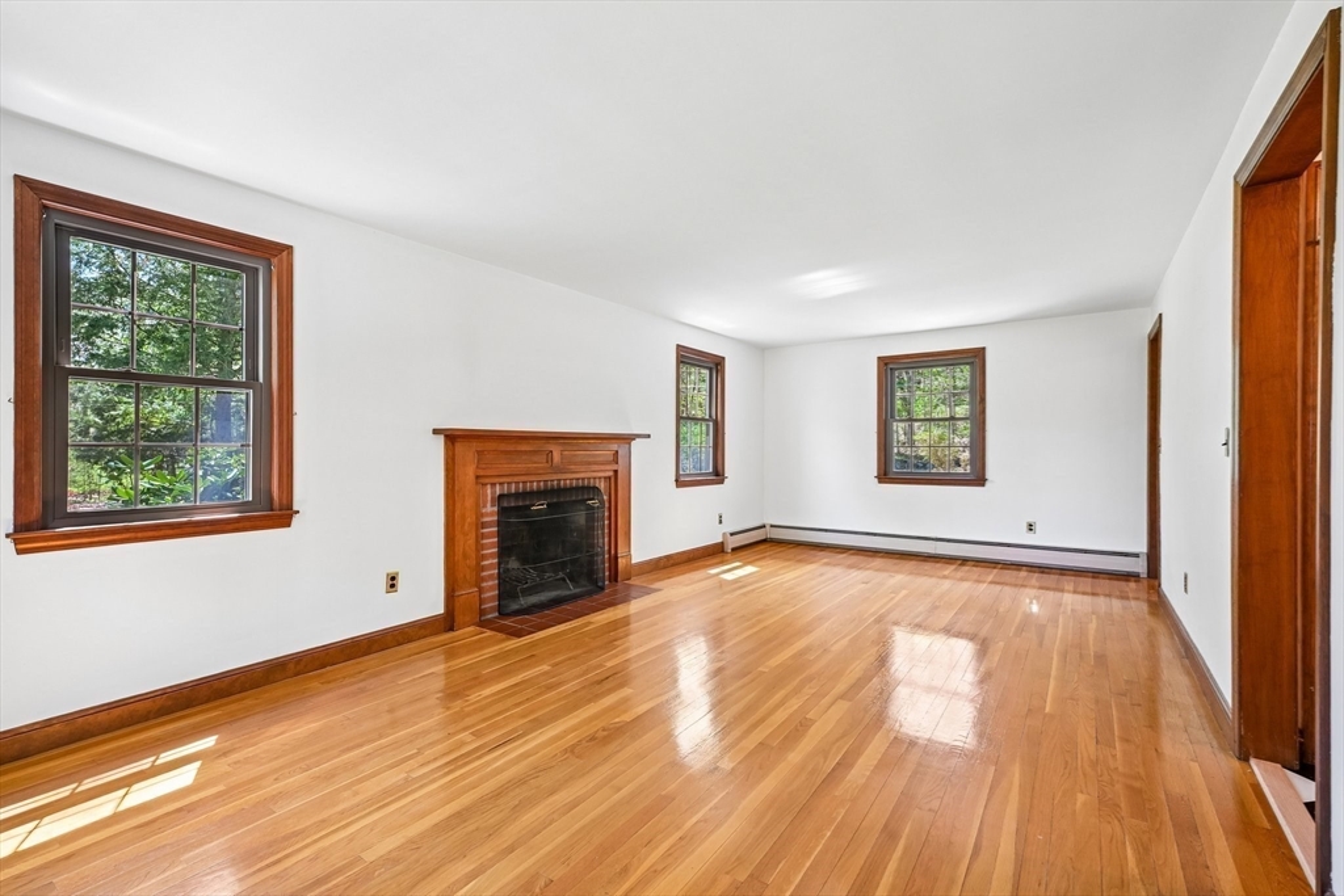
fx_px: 597
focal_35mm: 16
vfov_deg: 73.8
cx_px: 672
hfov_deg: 96.7
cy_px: 448
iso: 400
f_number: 8
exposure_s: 1/10
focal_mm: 16
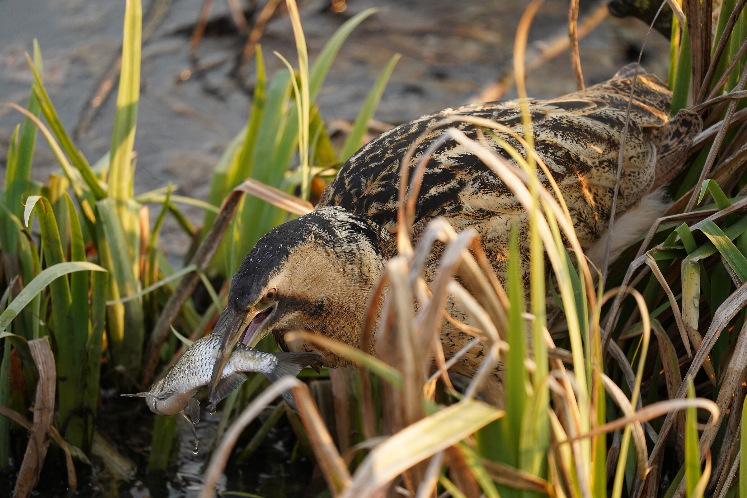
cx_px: 374
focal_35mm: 600
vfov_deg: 2.3
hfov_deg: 3.4
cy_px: 249
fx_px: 12447
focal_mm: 600
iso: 2500
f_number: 6.3
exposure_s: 1/1000
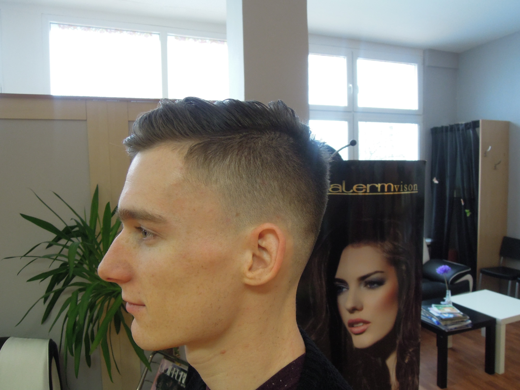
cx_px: 260
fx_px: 361
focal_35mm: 24
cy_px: 195
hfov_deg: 71.6
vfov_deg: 56.8
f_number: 2.8
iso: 400
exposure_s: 1/30
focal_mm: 4.3
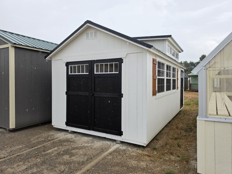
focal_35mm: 23
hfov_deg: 73.9
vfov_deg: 58.9
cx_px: 116
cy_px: 87
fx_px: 154
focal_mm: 6.5
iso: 64
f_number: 1.4
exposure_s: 1/2607
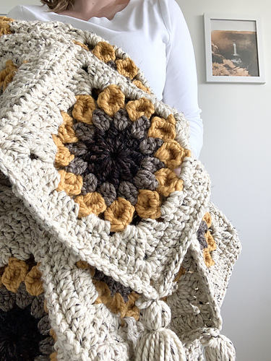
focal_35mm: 32
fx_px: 334
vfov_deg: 56.8
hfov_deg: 44.2
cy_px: 180
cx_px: 136
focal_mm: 2.87
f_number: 2.2
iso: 100
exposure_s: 1/60
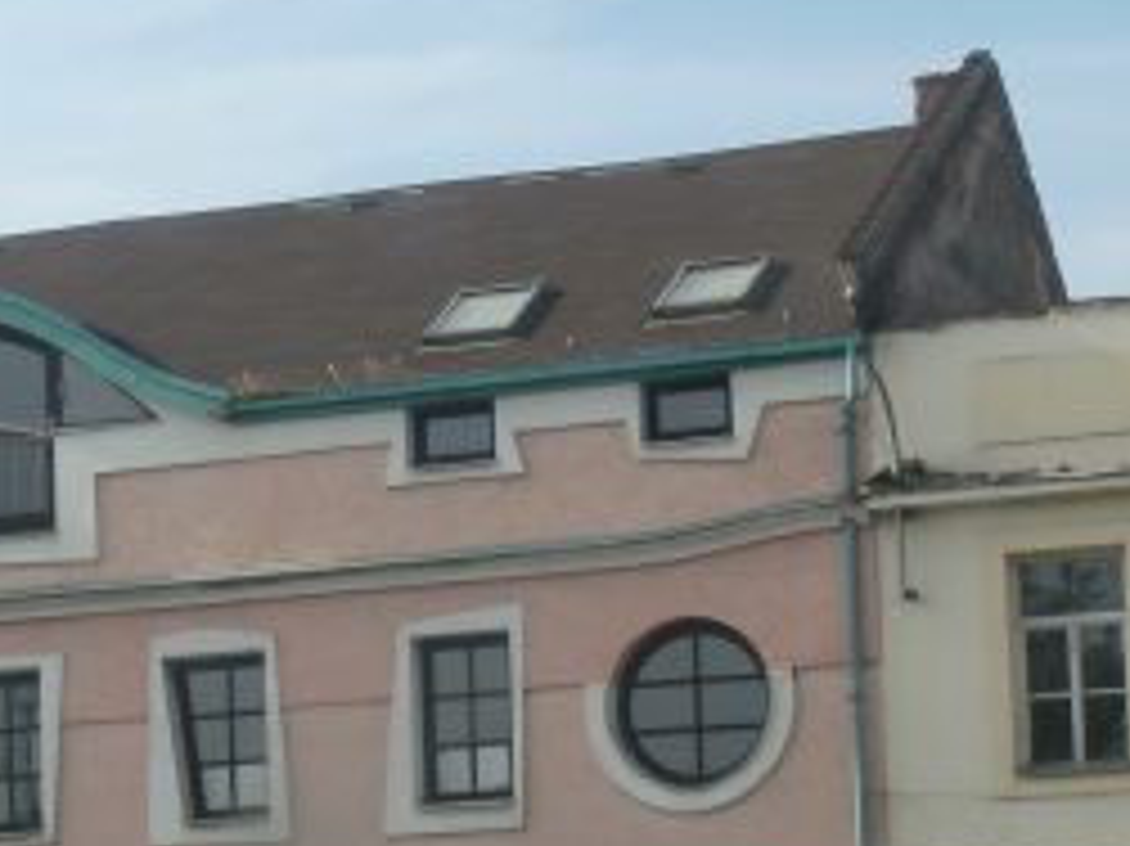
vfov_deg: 12.3
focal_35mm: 120
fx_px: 3915
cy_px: 616
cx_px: 567
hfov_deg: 16.4
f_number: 4.2
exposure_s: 1/500
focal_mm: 8.29
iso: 100
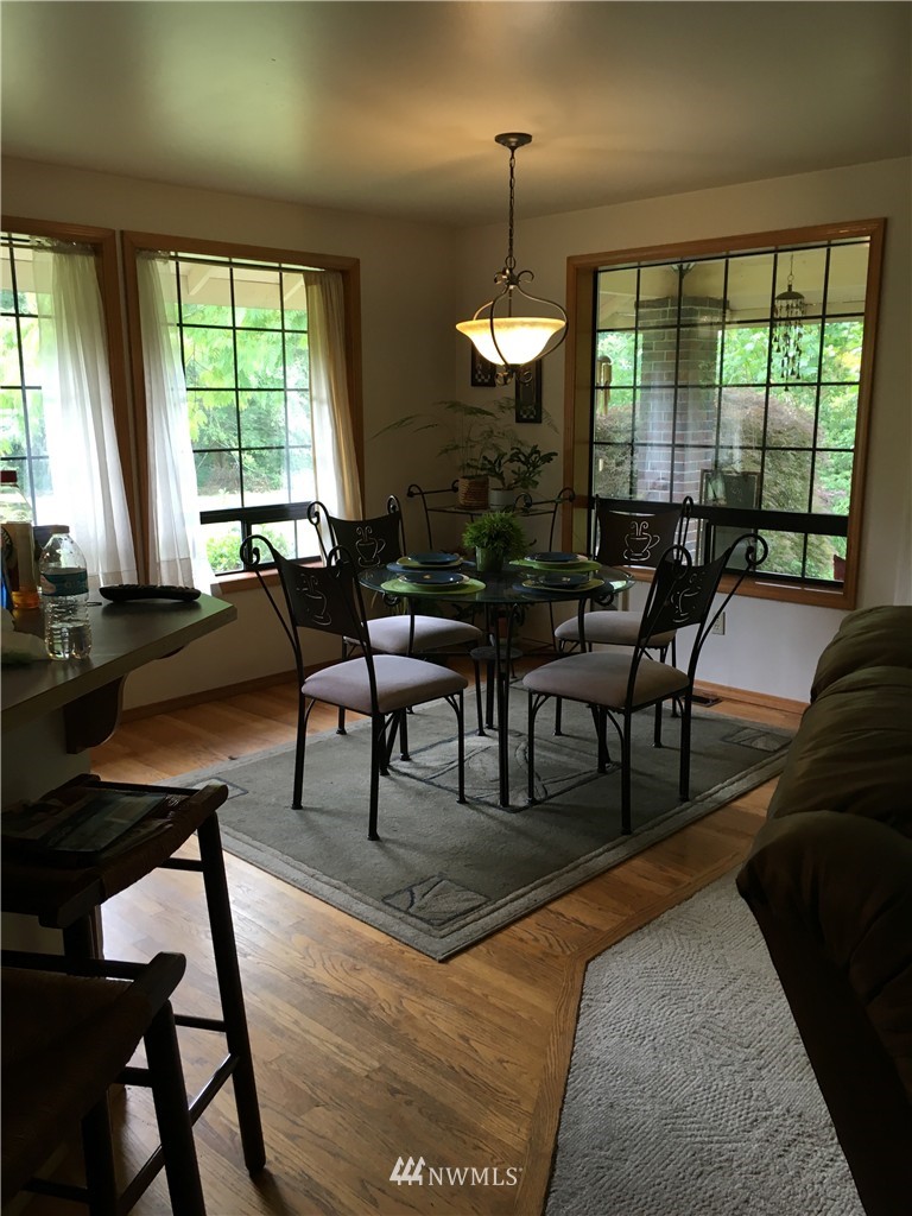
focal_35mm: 29
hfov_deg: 48.2
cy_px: 608
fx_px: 1019
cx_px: 456
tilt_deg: -12.0
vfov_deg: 61.7
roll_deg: -0.4
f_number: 2.2
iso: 50
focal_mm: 4.15
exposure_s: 1/30
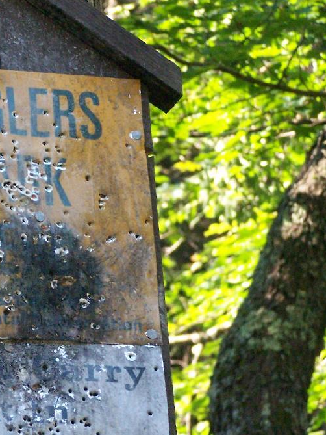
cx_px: 64
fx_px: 3276
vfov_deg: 7.6
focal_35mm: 261
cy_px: 290
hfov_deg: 5.7
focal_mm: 21.2
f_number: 3.2
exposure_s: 1/320
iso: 400
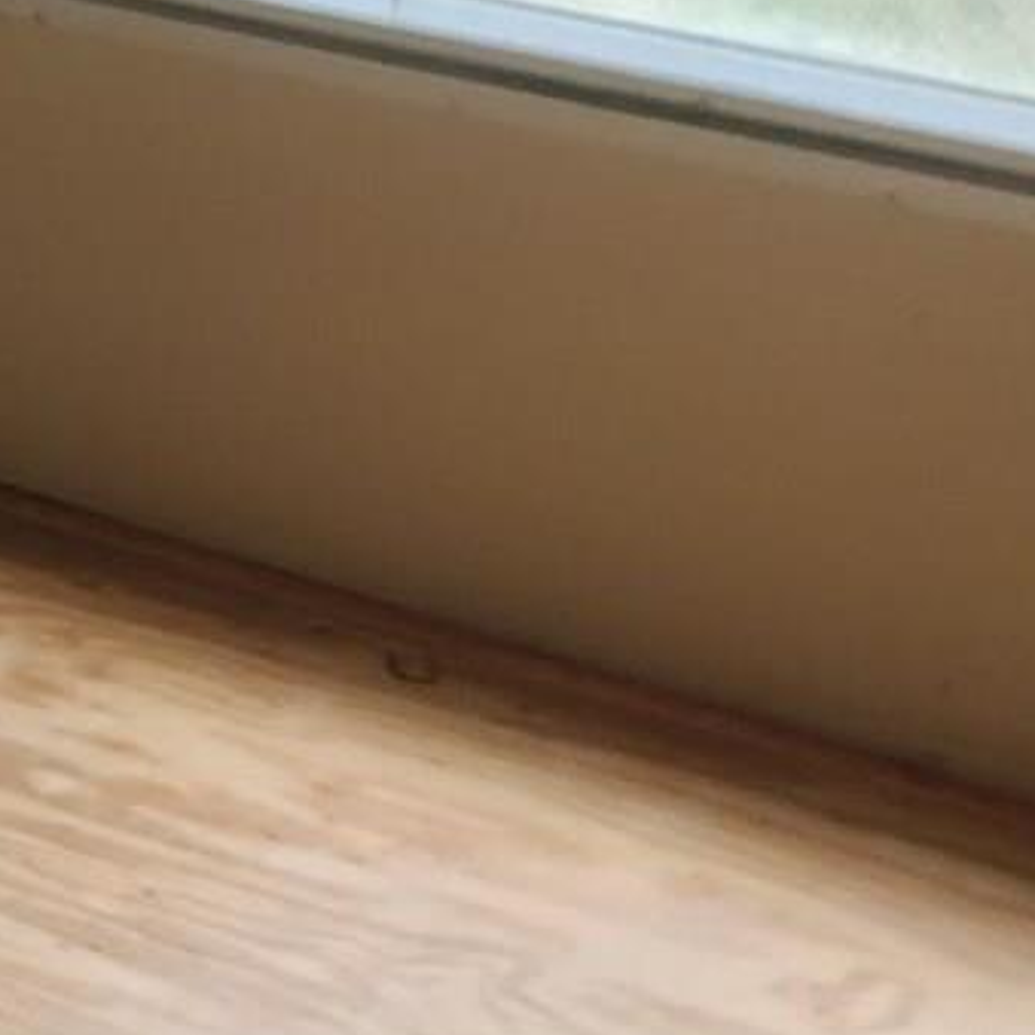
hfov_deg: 11.7
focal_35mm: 138
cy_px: -147
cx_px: -840
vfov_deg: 12.4
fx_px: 4668
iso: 100
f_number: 1.8
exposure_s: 1/180
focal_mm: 5.4
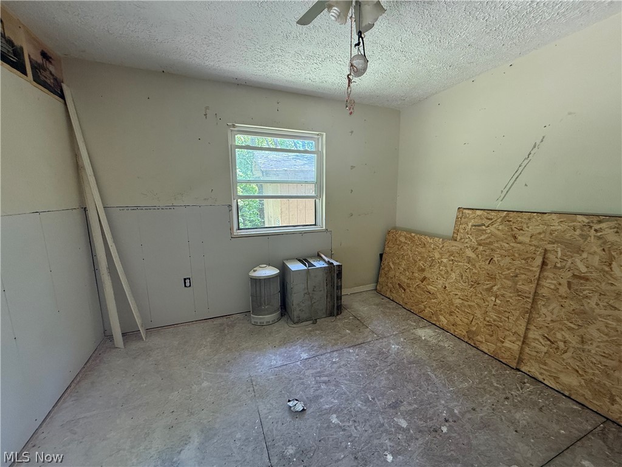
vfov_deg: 85.7
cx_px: 311
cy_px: 234
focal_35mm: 14
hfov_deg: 102.1
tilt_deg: -9.3
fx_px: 252
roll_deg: +0.4
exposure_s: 1/99
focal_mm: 2.22
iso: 200
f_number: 2.2
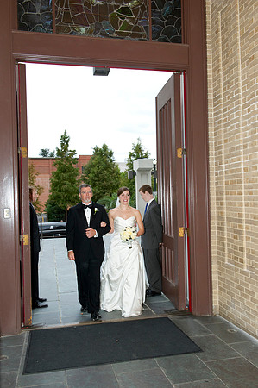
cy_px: 194
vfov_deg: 58.8
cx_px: 129
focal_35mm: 32
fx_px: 345
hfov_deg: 41.0
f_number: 8
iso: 1250
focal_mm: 32
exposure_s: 1/60
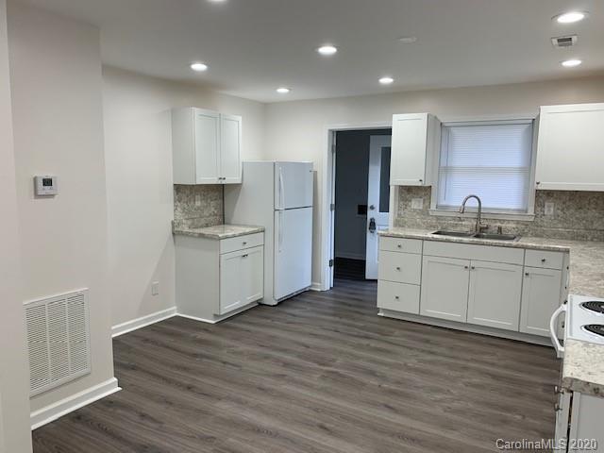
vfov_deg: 53.1
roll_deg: -1.8
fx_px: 454
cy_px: 226
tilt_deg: -4.9
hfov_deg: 67.3
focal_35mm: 26
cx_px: 302
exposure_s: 1/120
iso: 80
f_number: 1.8
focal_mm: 4.25
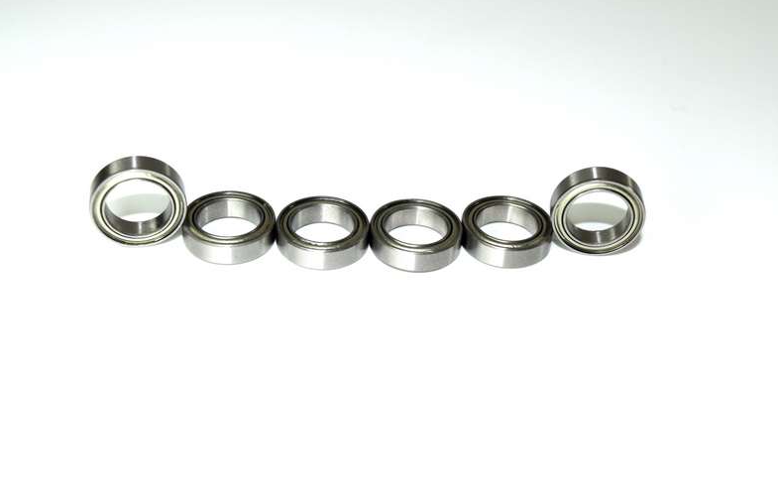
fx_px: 1156
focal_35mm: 55
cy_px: 227
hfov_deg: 37.2
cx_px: 391
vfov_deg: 23.8
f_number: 9
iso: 100
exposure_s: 1/80
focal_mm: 35
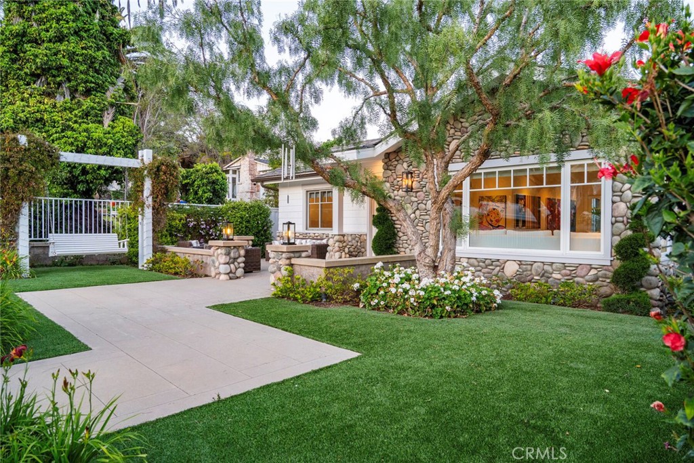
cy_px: 232
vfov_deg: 53.1
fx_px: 463
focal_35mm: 24
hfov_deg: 73.7
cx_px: 347
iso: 640
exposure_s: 1/100
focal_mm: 24
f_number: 5
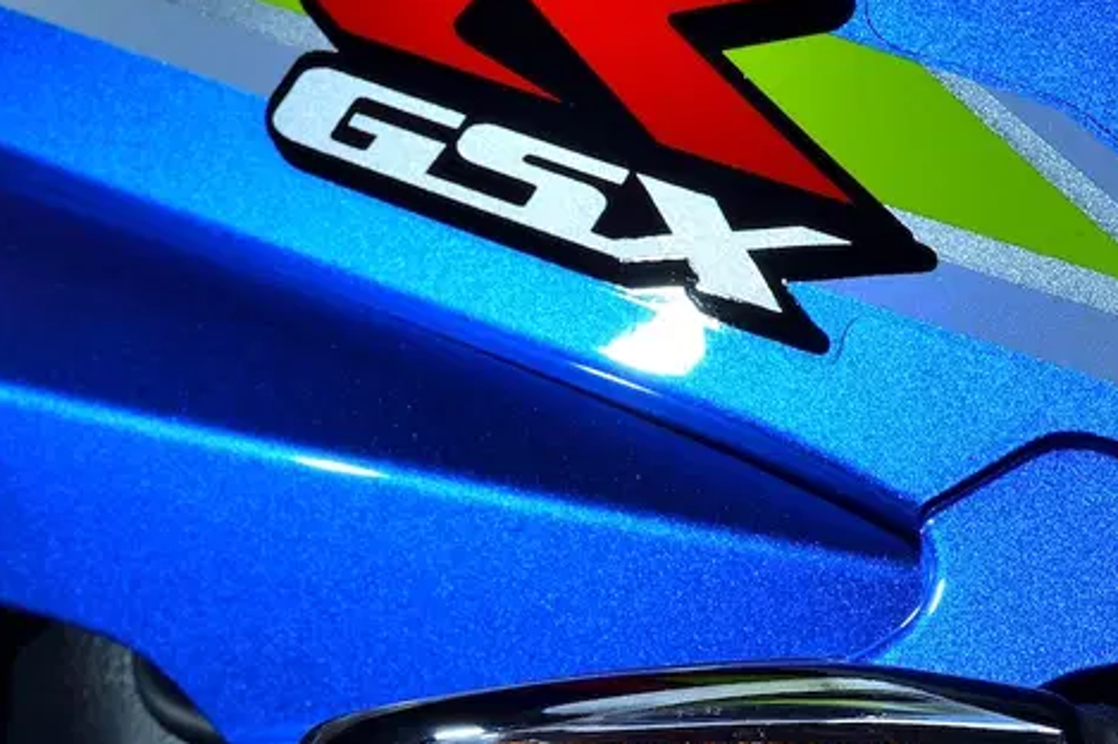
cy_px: 683
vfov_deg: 7.6
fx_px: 5555
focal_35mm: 179
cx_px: 312
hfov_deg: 11.5
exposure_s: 1/160
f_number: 22
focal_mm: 70
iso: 50
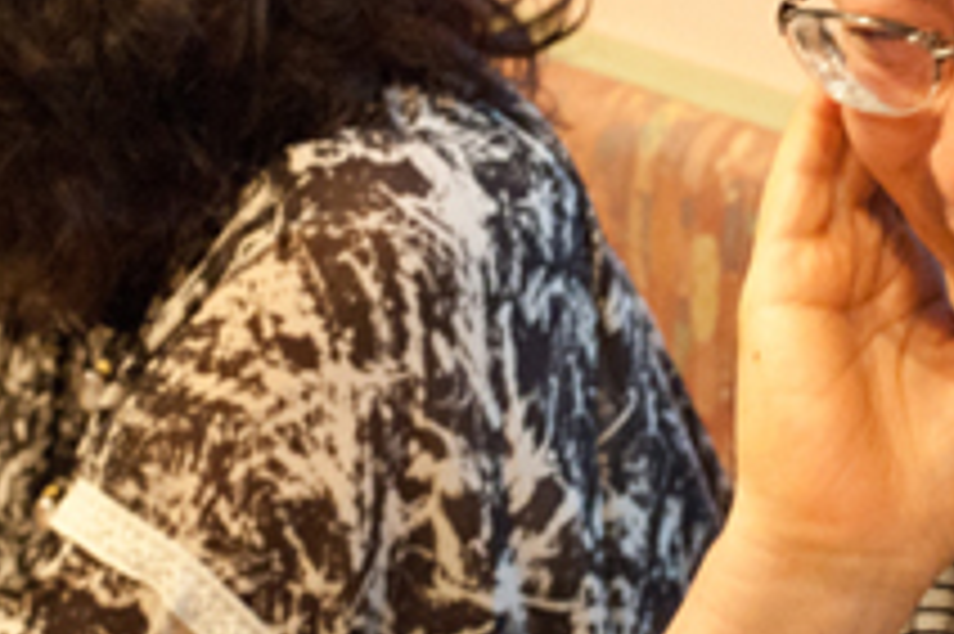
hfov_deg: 13.6
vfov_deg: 9.1
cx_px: 608
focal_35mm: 151
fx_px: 3998
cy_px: 292
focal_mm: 50
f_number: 8
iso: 6400
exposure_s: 1/50
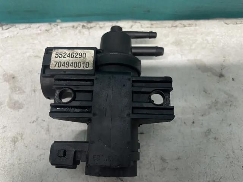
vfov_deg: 53.1
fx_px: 183
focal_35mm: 26
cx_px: 122
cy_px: 91
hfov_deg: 67.3
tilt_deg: -72.4
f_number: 1.6
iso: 125
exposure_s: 1/50
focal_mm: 4.2
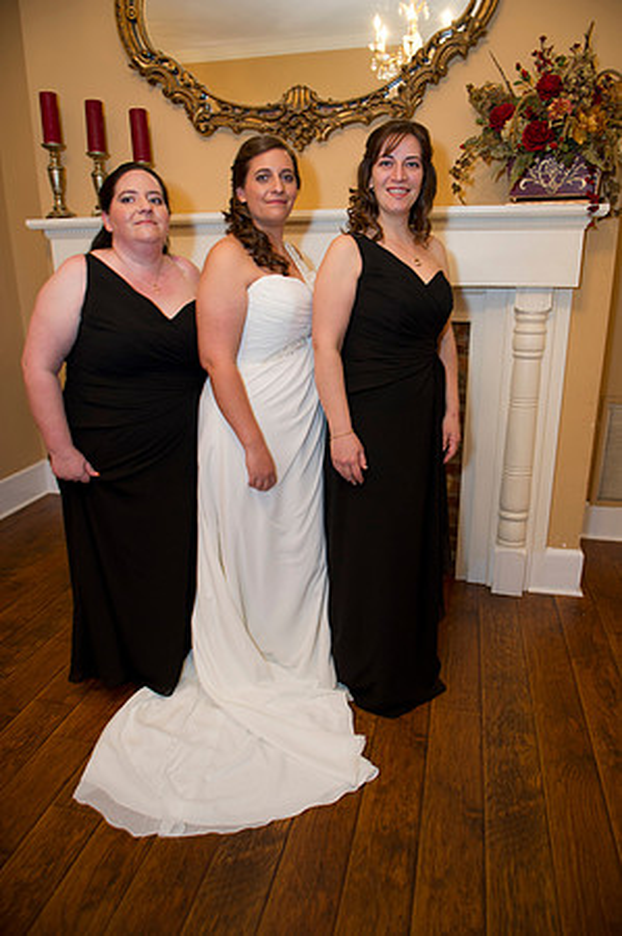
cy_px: 468
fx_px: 623
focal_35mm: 24
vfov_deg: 73.8
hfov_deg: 53.0
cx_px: 311
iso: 800
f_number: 3.2
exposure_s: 1/50
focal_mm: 24
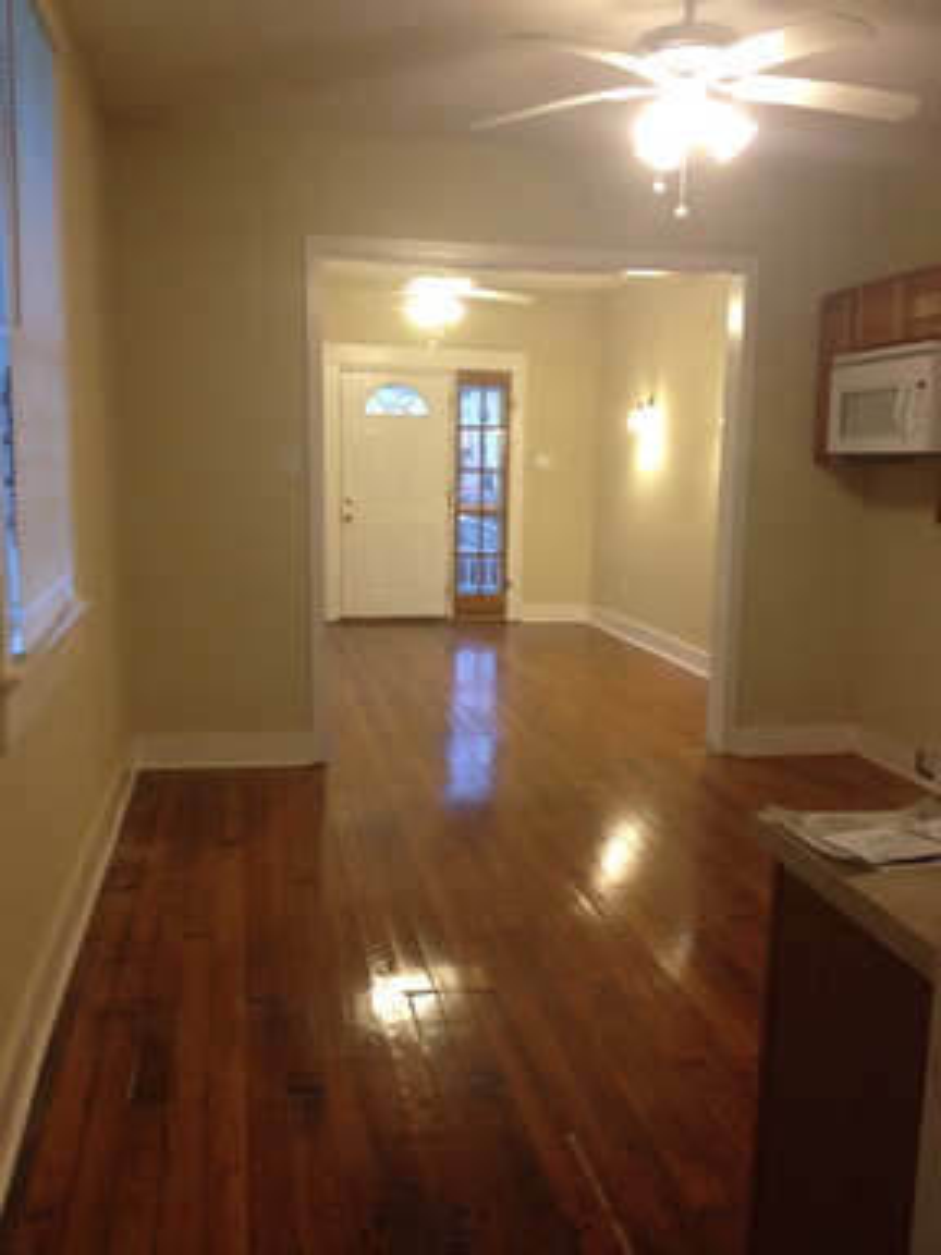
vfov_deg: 52.6
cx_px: 470
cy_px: 628
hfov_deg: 40.7
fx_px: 1269
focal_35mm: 35
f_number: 2.4
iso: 125
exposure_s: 1/20
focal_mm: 4.28
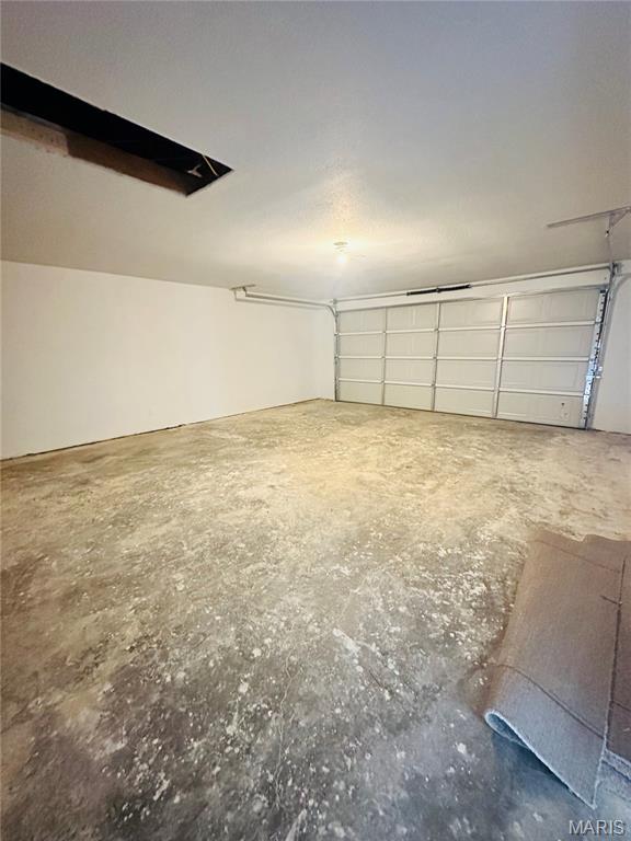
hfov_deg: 85.7
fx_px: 340
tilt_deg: -12.0
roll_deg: +0.1
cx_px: 316
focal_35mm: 14
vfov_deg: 102.1
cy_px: 420
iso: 1250
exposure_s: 1/60
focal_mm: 2.22
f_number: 2.2
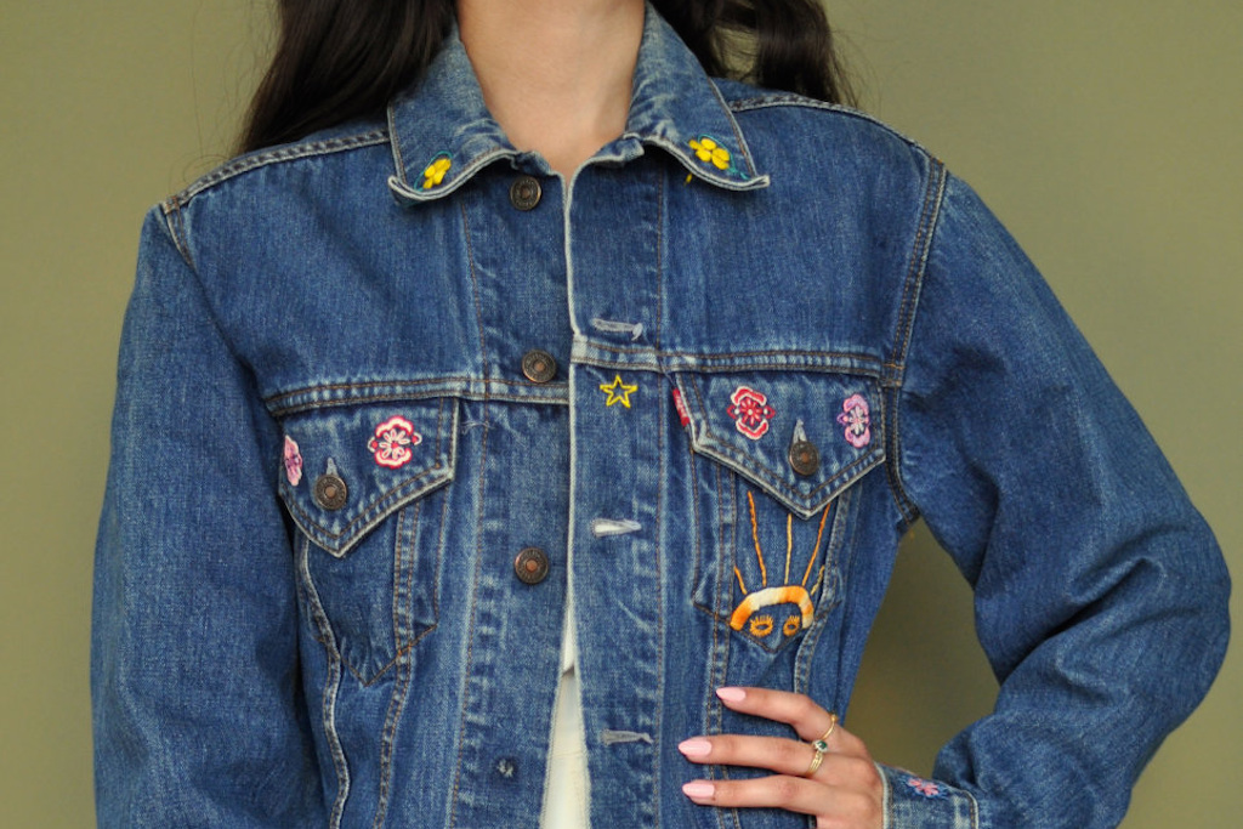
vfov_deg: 18.2
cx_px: 622
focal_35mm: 75
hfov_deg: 27.0
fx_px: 2590
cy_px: 414
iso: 400
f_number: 1.8
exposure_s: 1/320
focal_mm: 50
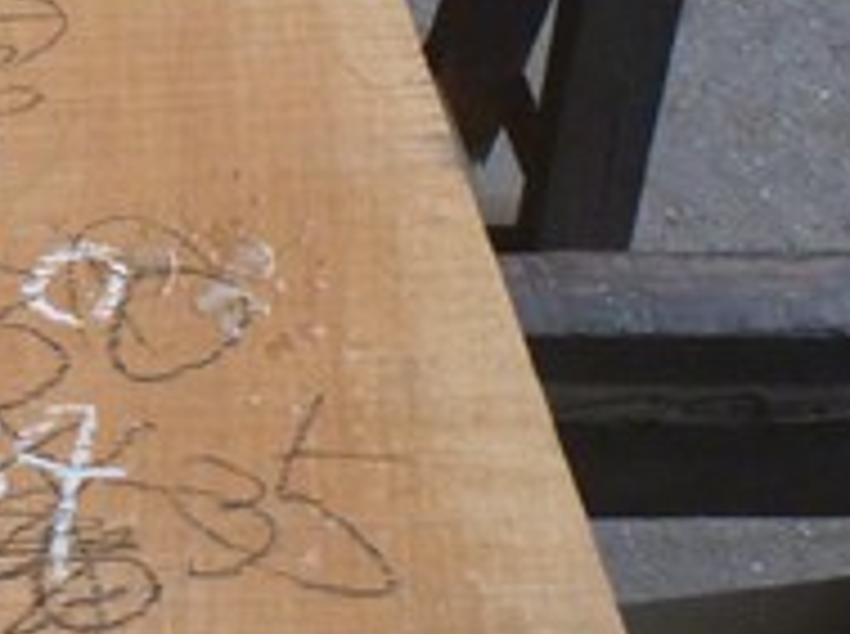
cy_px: 81
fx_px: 2328
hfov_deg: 18.6
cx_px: -378
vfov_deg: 15.4
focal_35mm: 95
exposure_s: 1/100
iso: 400
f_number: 3.3
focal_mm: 4.9
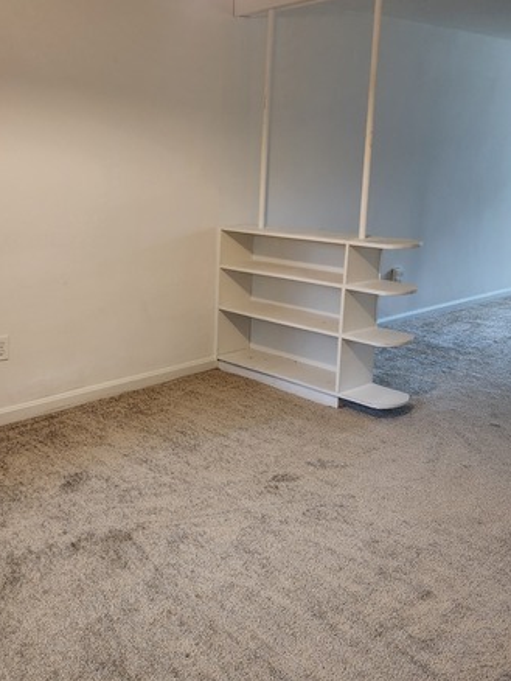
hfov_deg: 40.1
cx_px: 160
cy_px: 307
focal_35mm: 35
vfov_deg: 52.5
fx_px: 688
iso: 400
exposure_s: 1/120
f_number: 1.8
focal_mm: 5.4
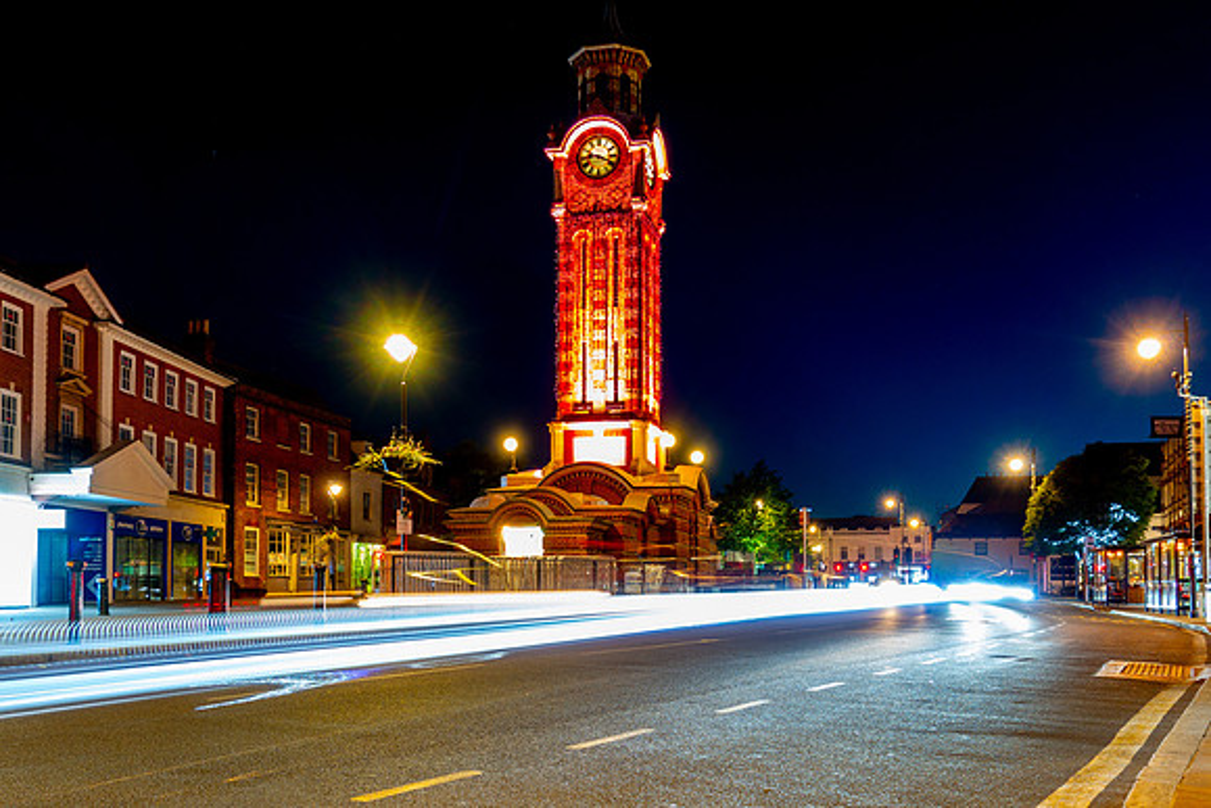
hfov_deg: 53.7
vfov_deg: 36.8
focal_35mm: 36
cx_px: 640
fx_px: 1195
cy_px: 558
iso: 125
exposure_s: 4
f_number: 4.5
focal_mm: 8.8
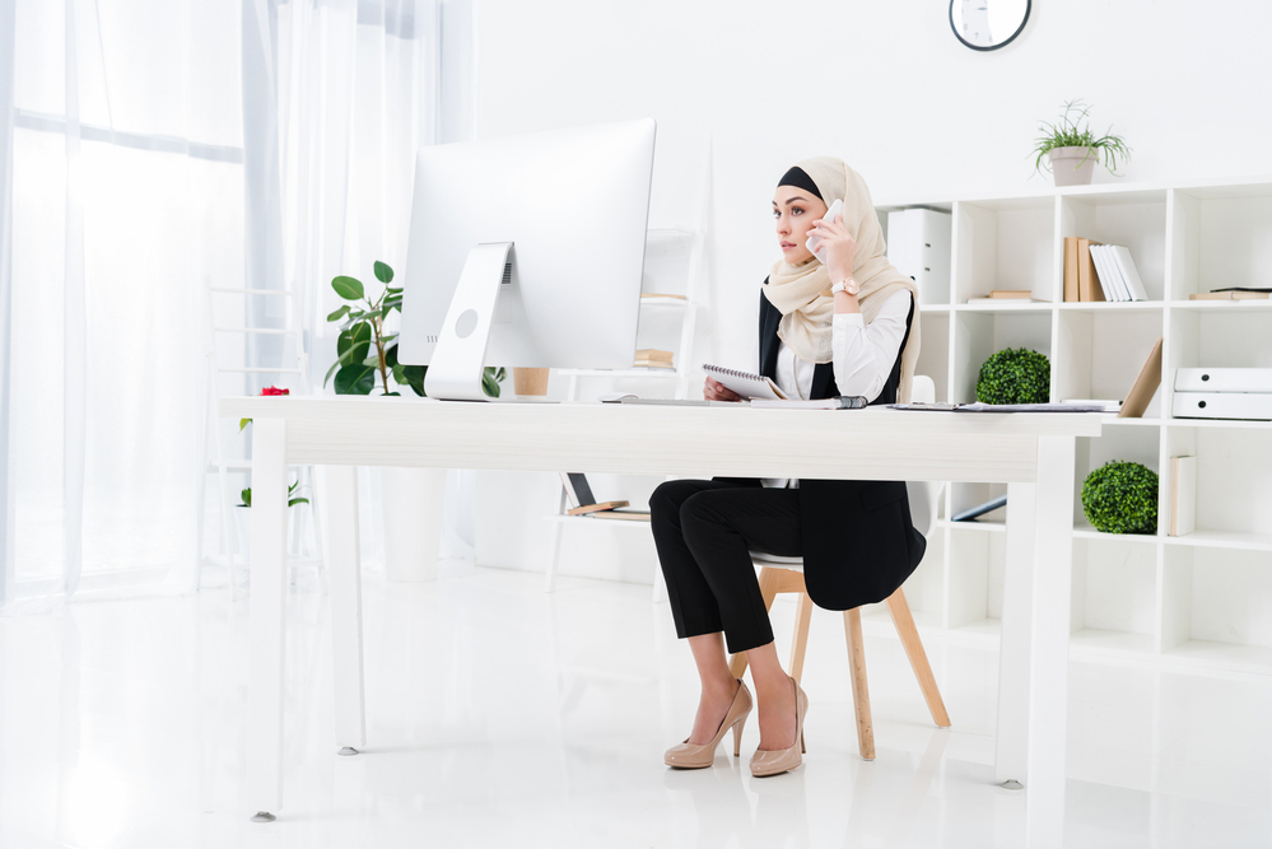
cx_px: 636
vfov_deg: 31.9
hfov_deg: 46.4
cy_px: 424
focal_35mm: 42
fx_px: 1485
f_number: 3.5
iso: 200
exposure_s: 1/200
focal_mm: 42
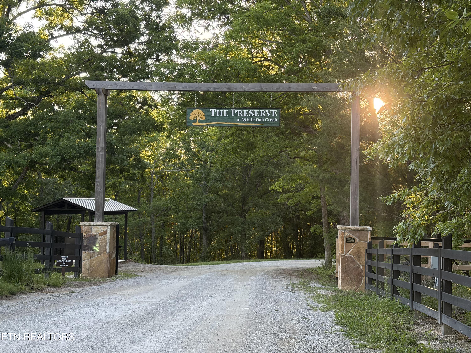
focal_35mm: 52
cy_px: 176
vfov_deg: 28.0
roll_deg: +0.2
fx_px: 708
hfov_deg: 36.8
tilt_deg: +2.6
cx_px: 236
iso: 100
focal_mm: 5.96
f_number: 1.6
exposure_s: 1/211
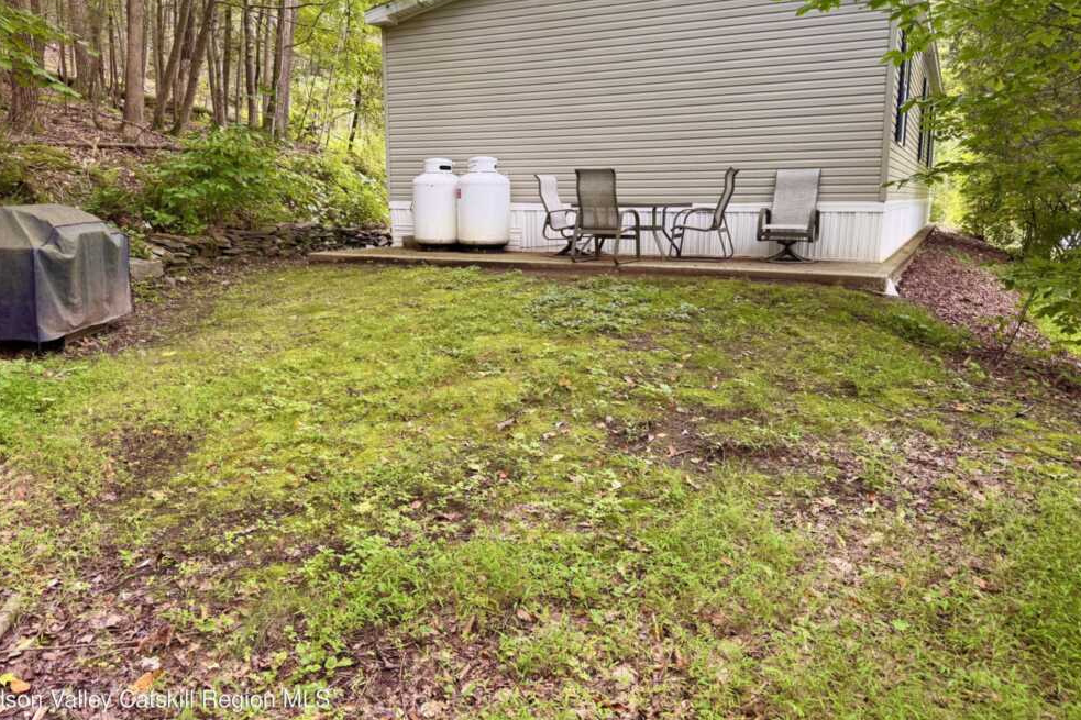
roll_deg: +0.0
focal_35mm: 26
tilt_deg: -9.1
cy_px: 315
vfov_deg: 49.4
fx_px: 781
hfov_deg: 69.4
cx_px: 522
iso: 160
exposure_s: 1/121
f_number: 1.78
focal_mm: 6.76
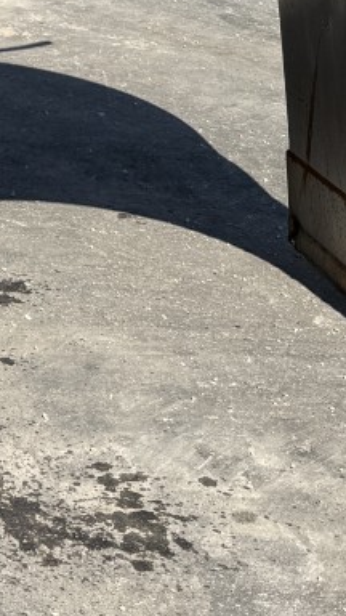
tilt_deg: -7.1
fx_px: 1598
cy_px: -181
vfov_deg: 20.0
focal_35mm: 98
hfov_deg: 11.0
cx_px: -397
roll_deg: +0.0
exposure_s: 1/5714
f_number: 1.78
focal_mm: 6.76
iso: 80
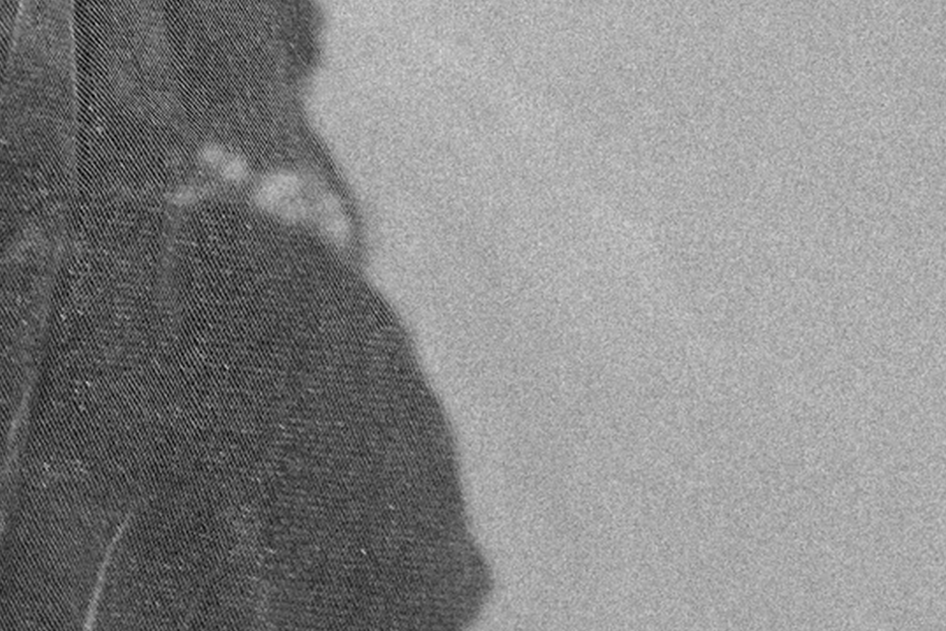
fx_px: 16874
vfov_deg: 2.1
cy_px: 790
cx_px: 104
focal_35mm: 642
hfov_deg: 3.2
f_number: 1.8
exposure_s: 1/160
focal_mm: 135
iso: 250
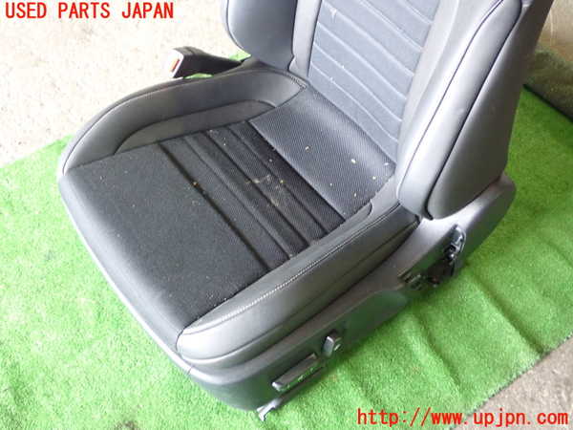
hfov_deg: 42.9
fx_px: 728
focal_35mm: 44
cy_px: 215
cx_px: 286
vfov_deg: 32.9
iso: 800
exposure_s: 1/30
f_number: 2.9
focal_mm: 7.84
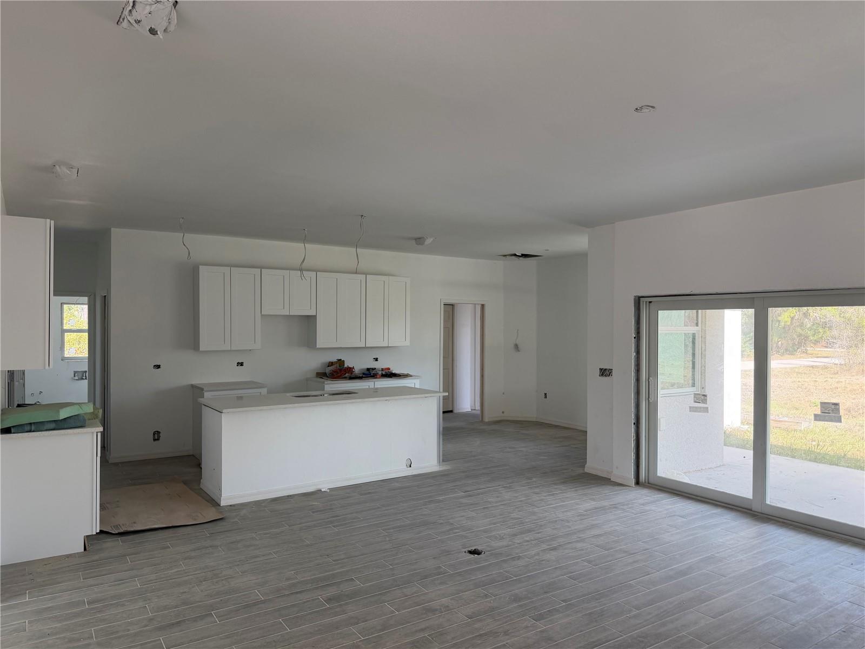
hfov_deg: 71.6
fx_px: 600
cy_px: 324
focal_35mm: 24
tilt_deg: -0.6
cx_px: 432
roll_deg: -1.2
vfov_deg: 56.8
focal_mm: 6.76
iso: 80
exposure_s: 1/176
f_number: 1.78
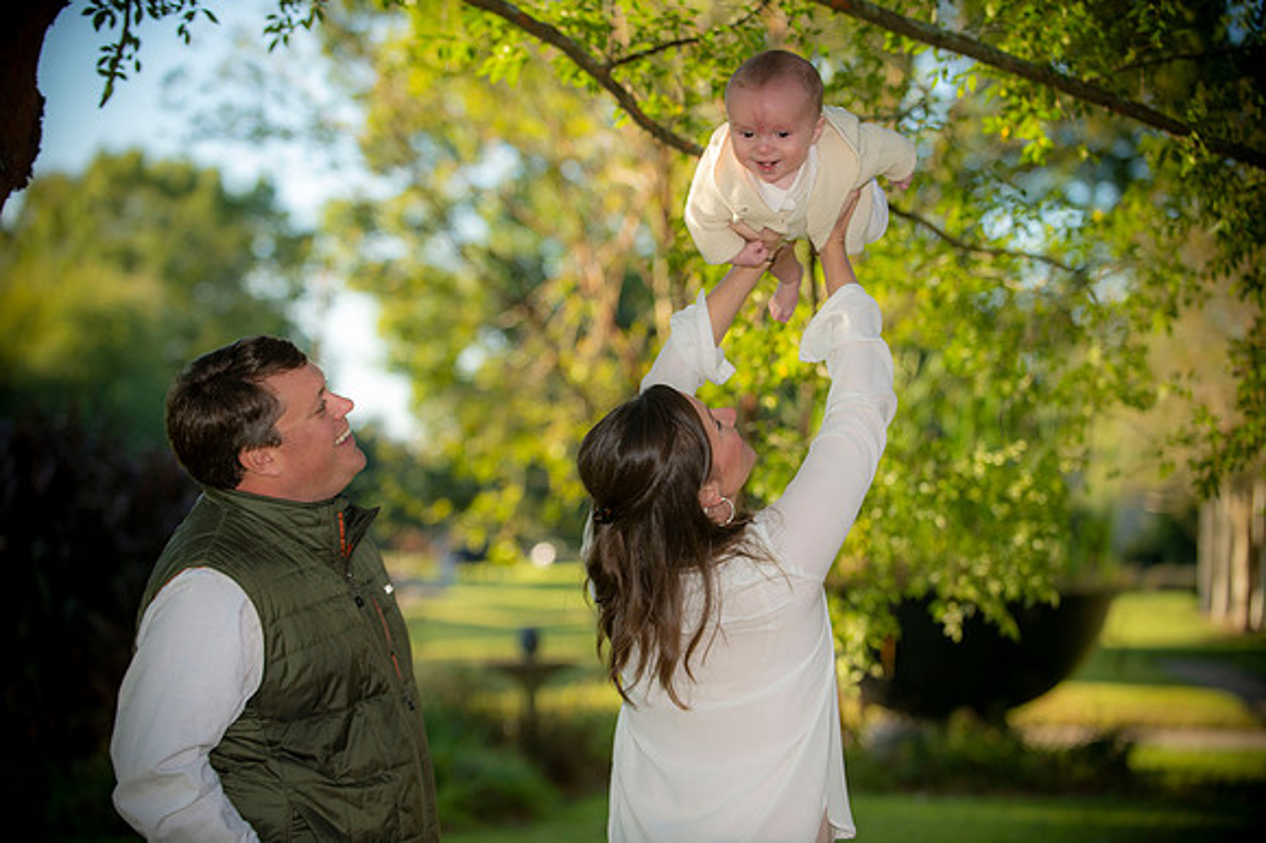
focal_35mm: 90
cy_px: 422
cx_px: 633
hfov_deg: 22.6
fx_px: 3163
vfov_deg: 15.2
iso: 100
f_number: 4
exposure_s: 1/320
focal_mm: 90
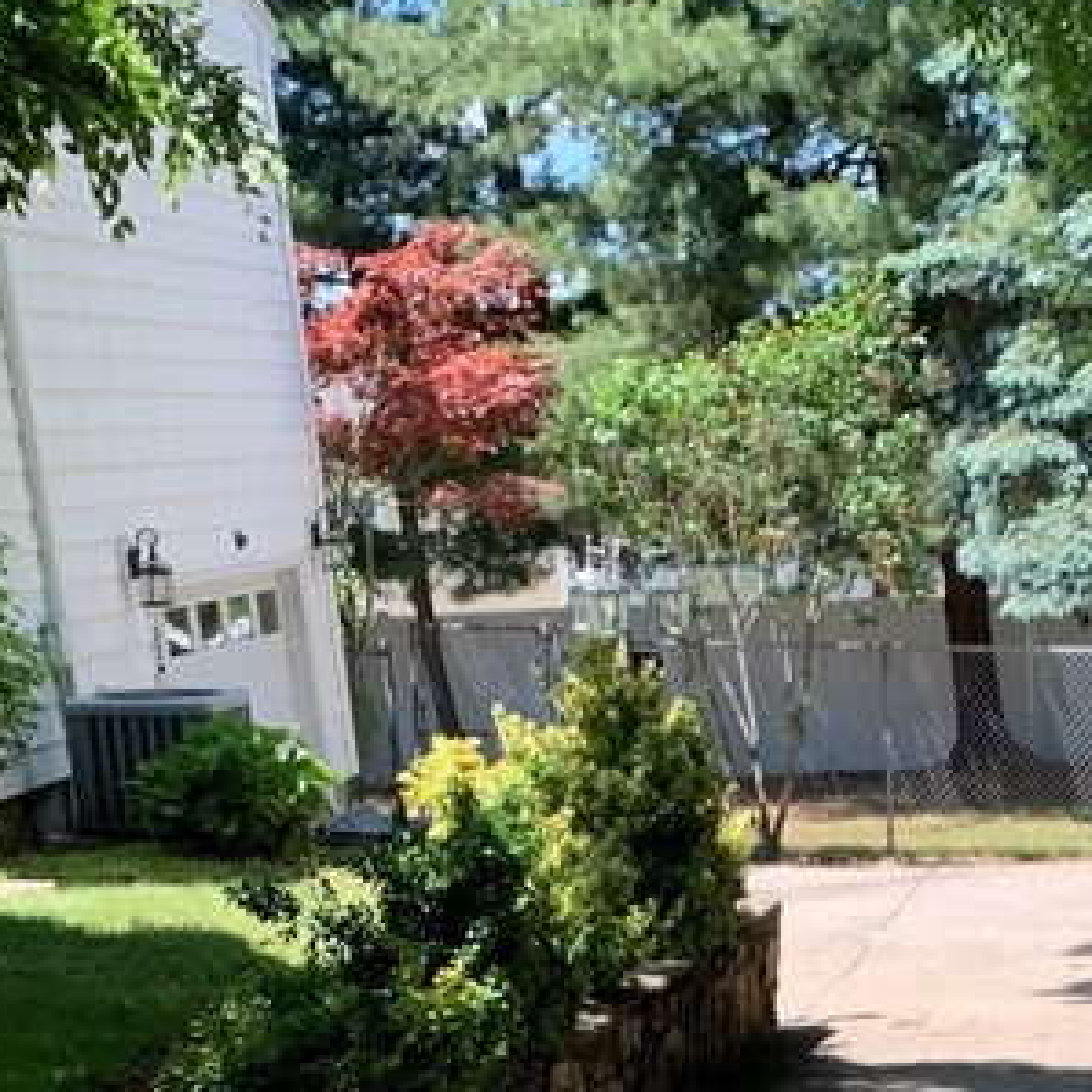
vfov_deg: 19.3
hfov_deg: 21.3
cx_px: 1033
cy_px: 1620
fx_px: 2820
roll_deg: +1.5
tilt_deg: -19.3
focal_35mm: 79
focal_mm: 4.25
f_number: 1.8
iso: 25
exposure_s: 1/363
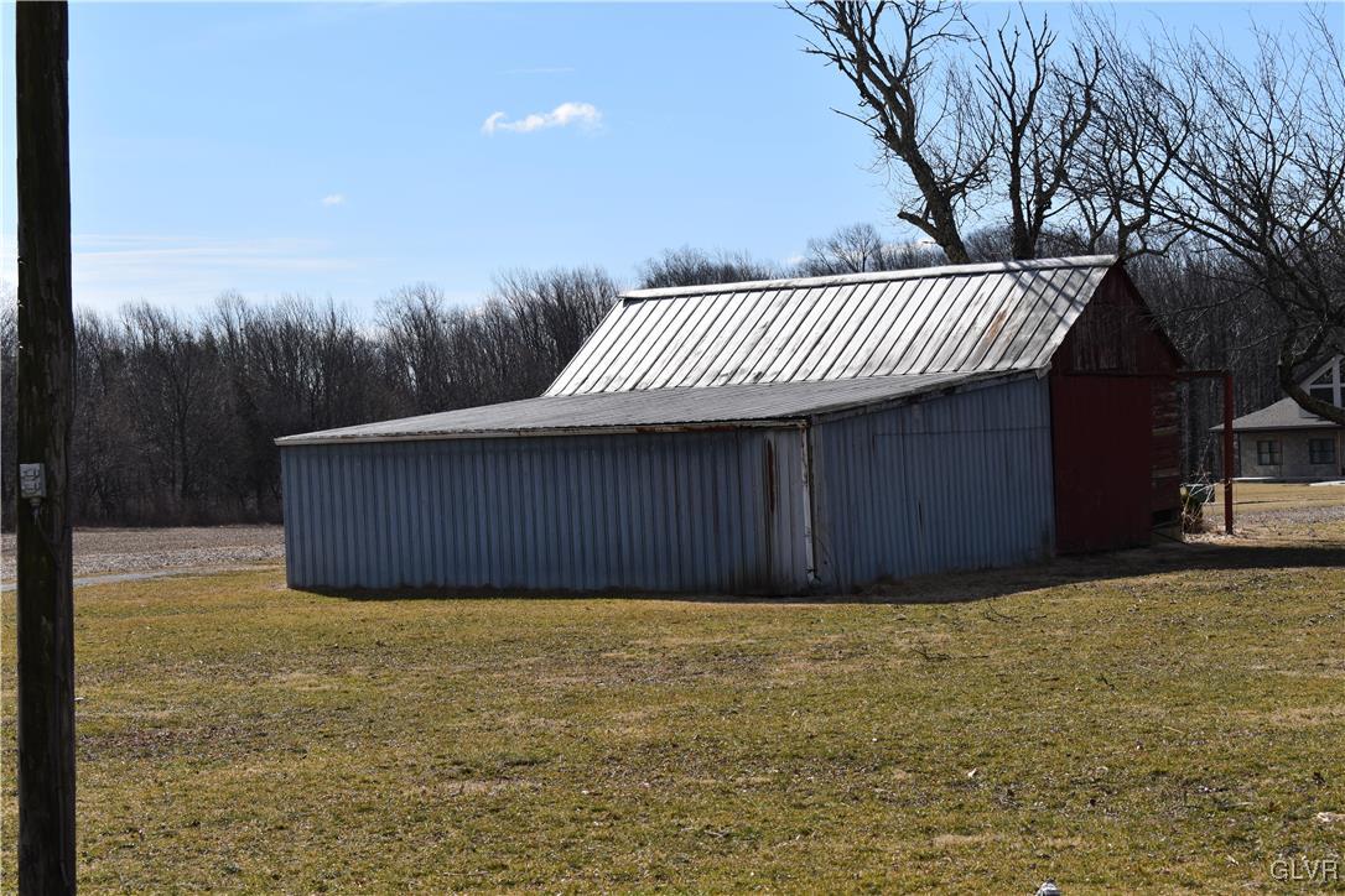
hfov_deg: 26.0
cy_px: 448
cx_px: 672
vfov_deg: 17.5
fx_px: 2914
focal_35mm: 78
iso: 100
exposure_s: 1/320
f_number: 9
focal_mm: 52
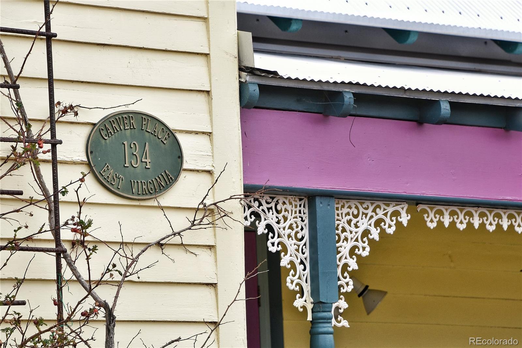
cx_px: 261
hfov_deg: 9.8
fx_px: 3044
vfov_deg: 6.5
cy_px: 174
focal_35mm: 210
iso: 110
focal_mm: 105
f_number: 8
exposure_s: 1/250
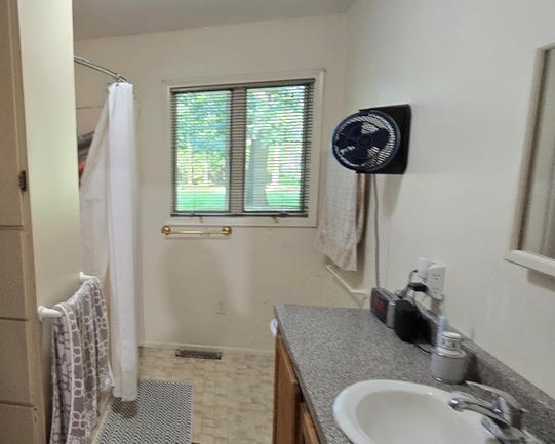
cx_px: 107
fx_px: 394
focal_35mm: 24
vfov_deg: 58.8
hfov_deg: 63.8
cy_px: 231
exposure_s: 1/60
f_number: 2.2
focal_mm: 2.2
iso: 320
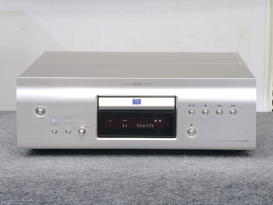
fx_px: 907
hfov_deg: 17.1
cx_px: 136
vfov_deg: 12.9
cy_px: 102
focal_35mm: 115
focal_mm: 20.6
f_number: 8
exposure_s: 1/2
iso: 100
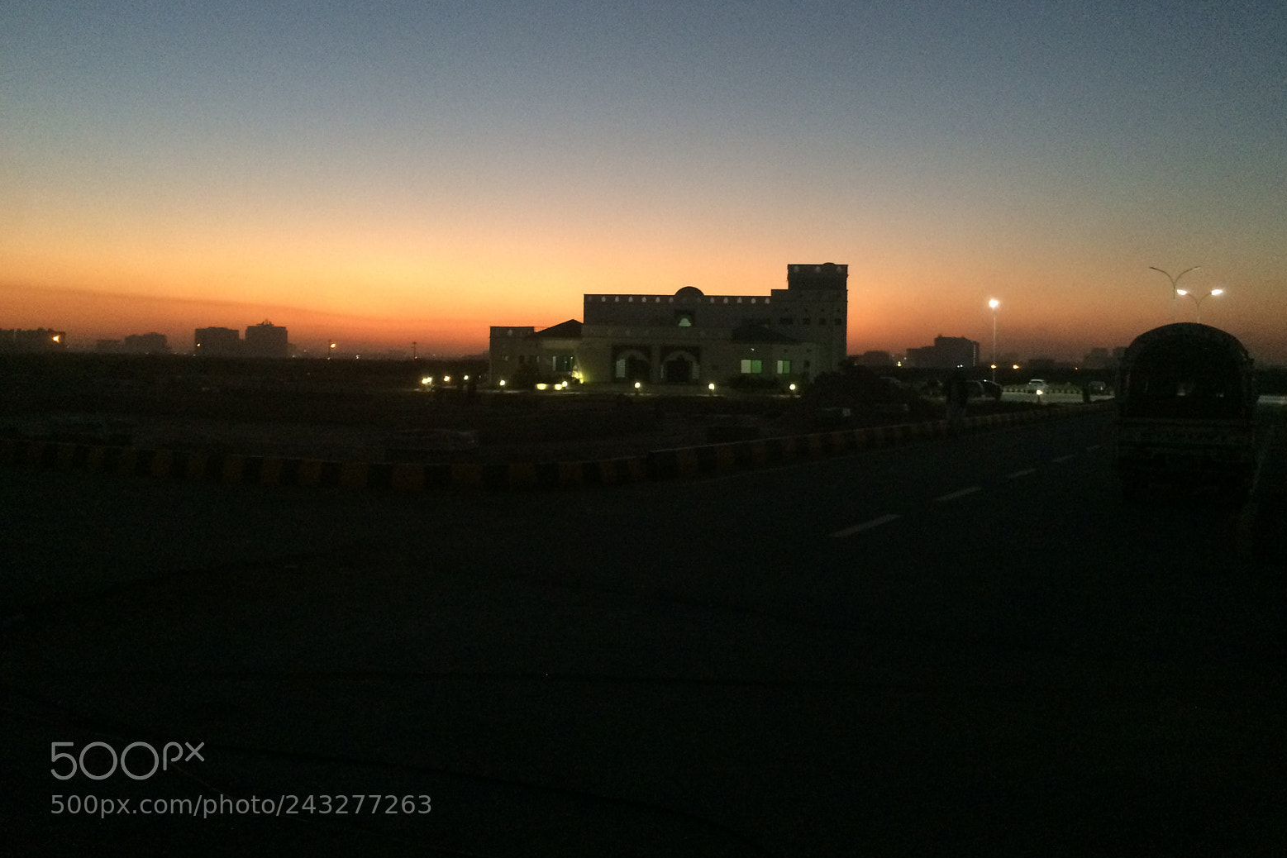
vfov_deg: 42.2
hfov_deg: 60.3
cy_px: 374
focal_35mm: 31
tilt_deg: -1.6
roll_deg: -0.2
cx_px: 660
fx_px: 1108
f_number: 2.2
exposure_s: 1/17
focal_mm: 4.15
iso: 320
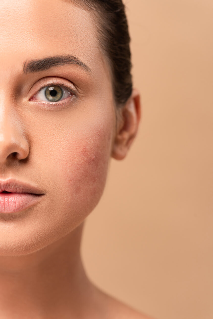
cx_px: 106
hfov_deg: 13.0
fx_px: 931
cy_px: 160
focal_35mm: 105
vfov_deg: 19.5
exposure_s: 1/160
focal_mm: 105
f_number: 5.6
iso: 125
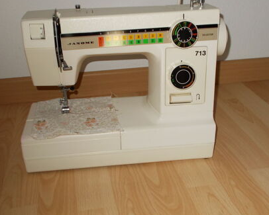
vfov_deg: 33.4
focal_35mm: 45
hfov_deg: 41.1
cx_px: 133
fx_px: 358
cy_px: 105
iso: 200
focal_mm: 6.9
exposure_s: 1/30
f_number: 3.9
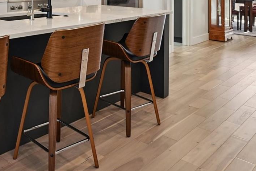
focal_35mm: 43
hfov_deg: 41.8
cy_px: -14
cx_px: 26
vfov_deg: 28.5
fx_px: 306
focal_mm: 19
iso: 400
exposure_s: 1/10
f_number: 10
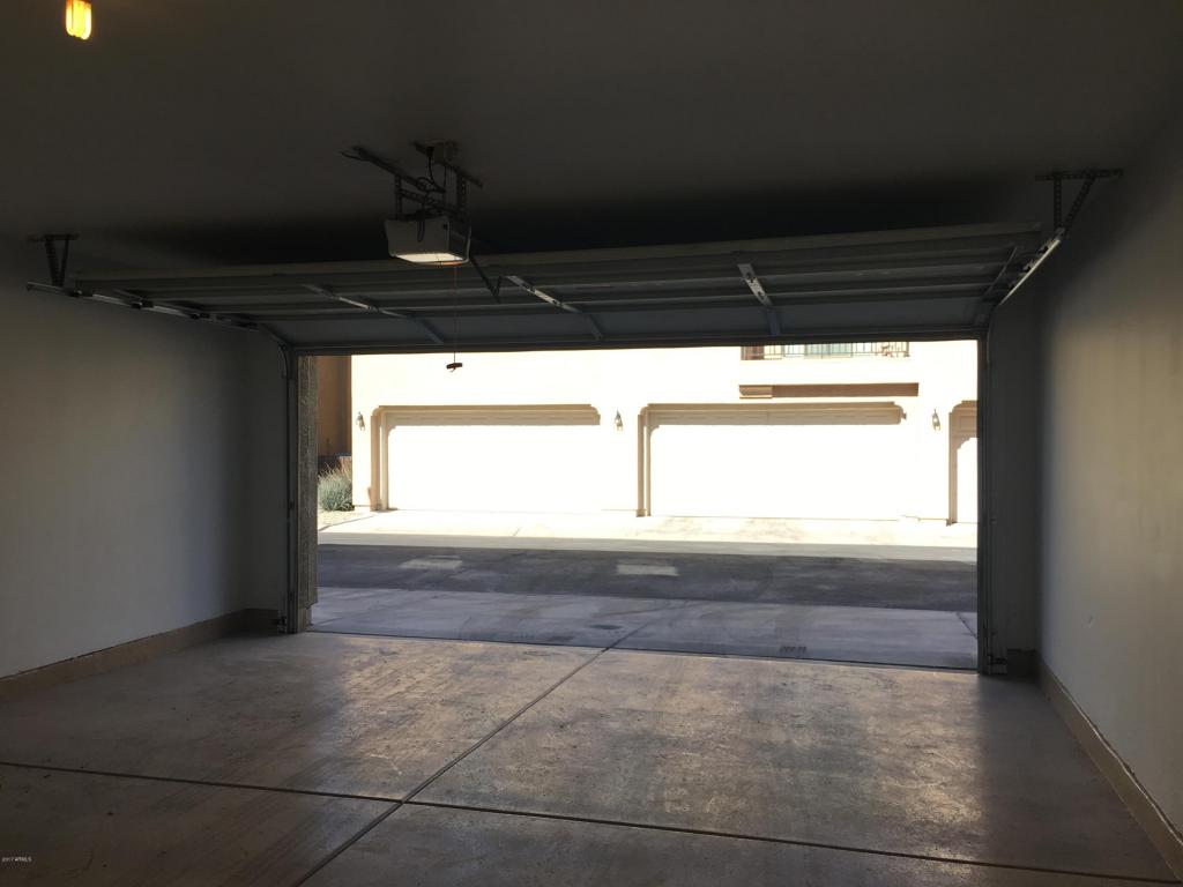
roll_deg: +0.1
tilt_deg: -0.1
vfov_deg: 48.2
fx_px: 991
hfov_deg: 61.7
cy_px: 444
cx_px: 592
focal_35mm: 29
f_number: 2.2
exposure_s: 1/657
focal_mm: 4.15
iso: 25
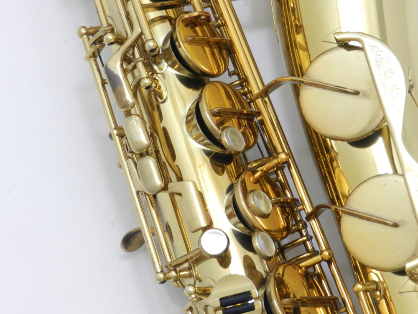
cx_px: 209
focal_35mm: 191
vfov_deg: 7.8
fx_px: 2306
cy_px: 157
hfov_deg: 10.4
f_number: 5.5
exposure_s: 1/25
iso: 400
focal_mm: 34
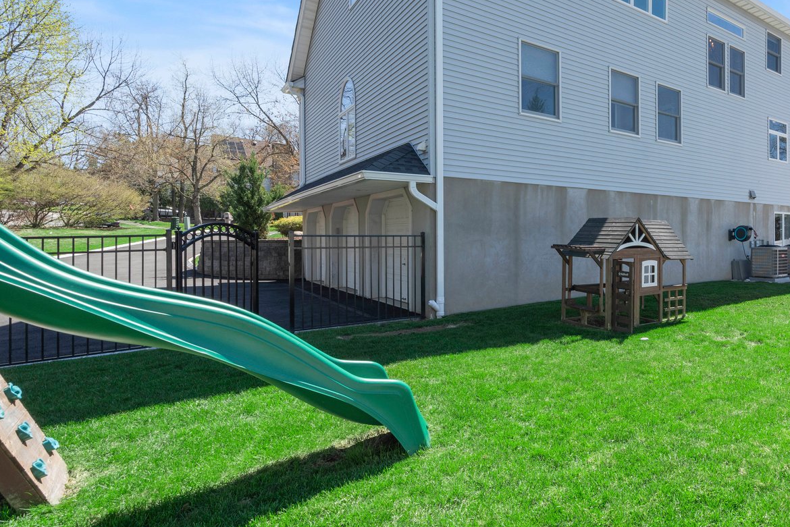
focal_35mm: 21
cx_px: 627
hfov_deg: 73.2
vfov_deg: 59.3
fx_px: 461
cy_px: 231
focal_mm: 12
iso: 100
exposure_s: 1/125
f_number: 8
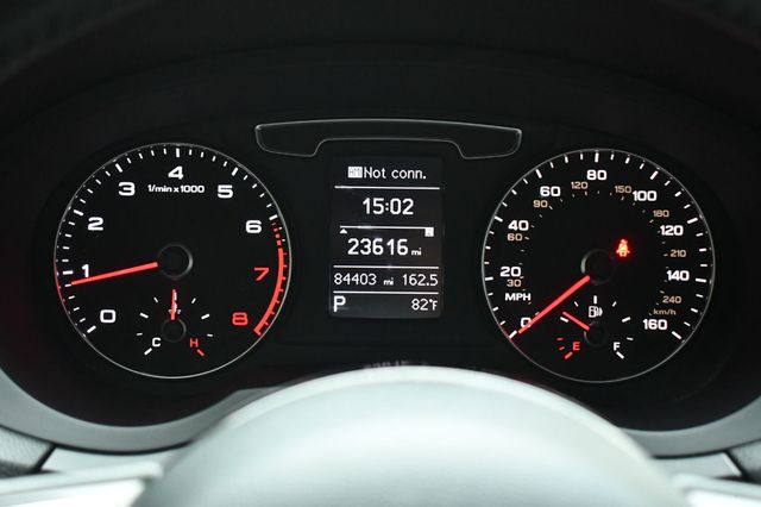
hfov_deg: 38.9
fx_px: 1077
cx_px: 380
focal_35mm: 51
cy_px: 254
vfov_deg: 26.5
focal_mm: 34
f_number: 4.5
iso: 4000
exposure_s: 1/60
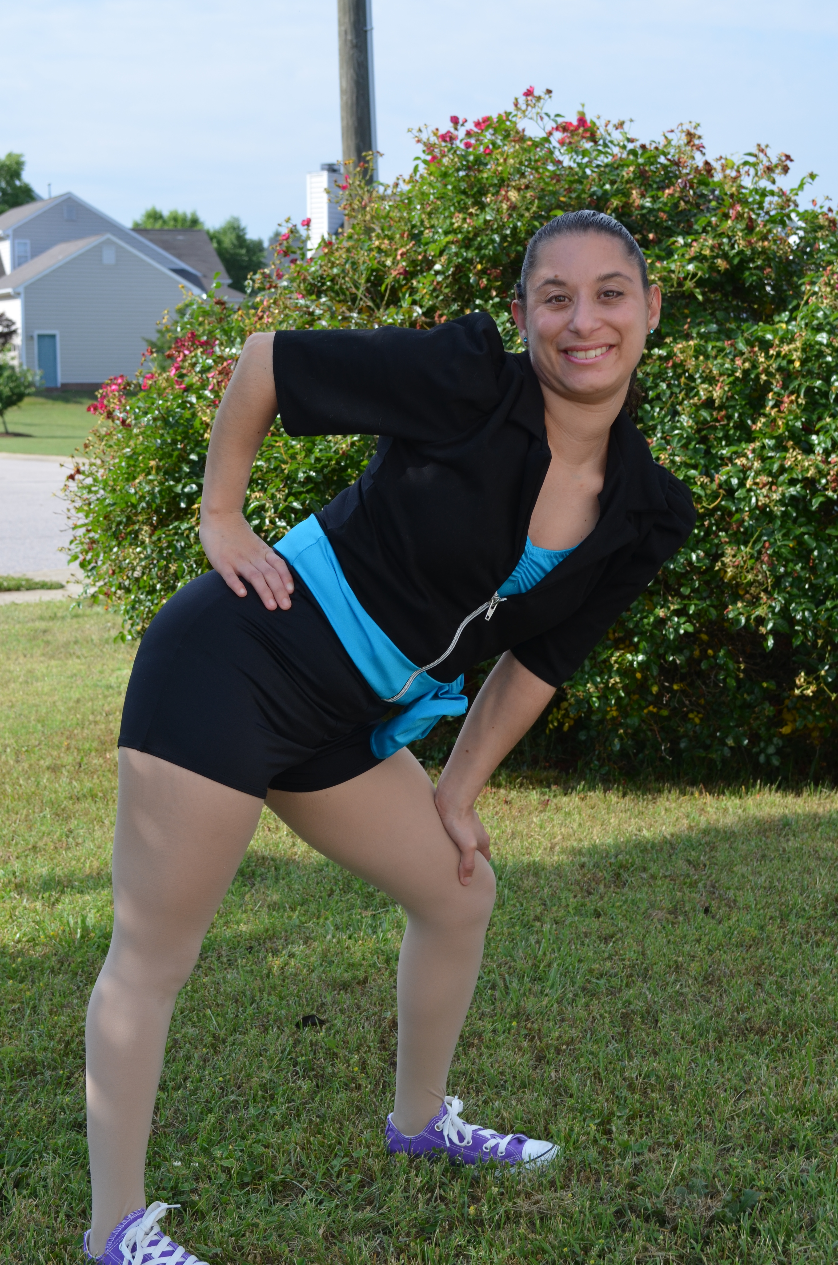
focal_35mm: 55
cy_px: 649
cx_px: 408
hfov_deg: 24.7
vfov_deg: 36.6
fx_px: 1912
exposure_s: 1/250
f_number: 8
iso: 180
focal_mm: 35
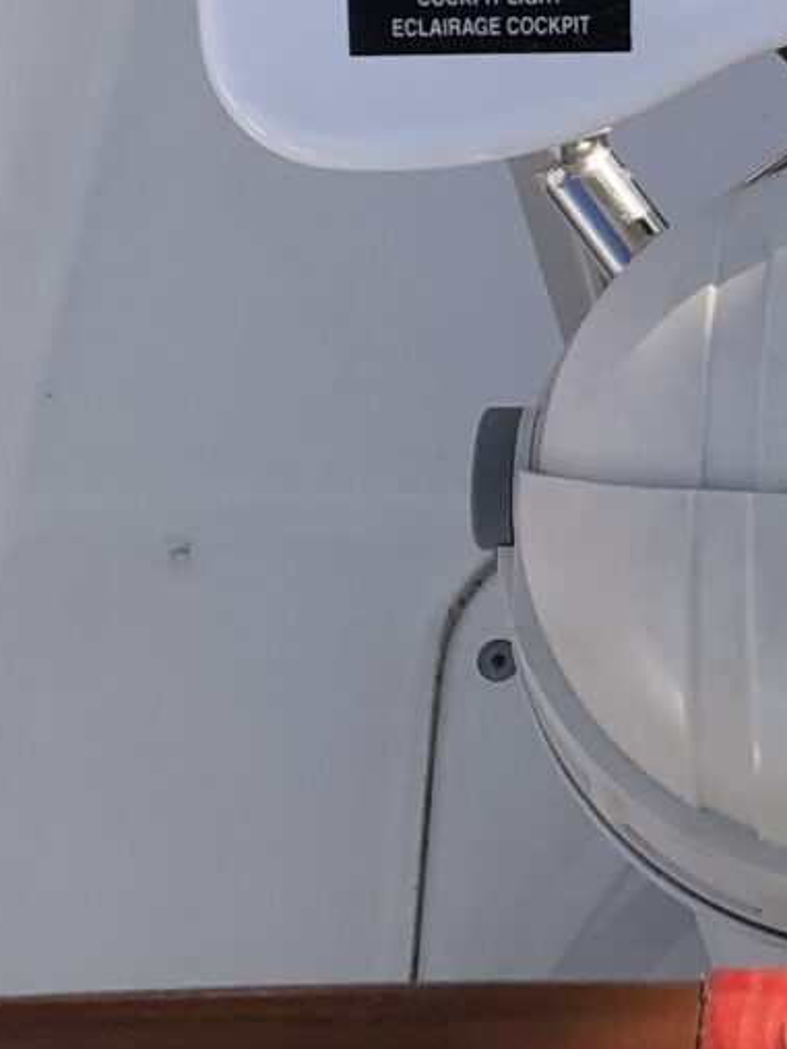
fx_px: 4274
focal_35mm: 141
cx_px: 1027
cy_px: -266
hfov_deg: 10.3
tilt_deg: -61.0
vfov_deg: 13.5
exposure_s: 1/1675
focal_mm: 3.99
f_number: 1.8
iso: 25
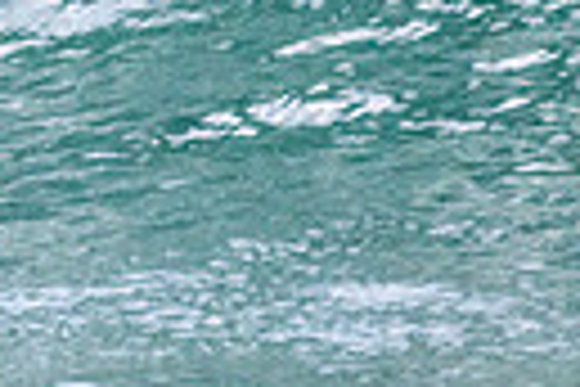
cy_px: -277
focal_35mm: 3584
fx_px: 57738
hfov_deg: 0.6
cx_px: -634
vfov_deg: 0.4
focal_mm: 800
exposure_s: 1/1600
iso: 3600
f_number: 11
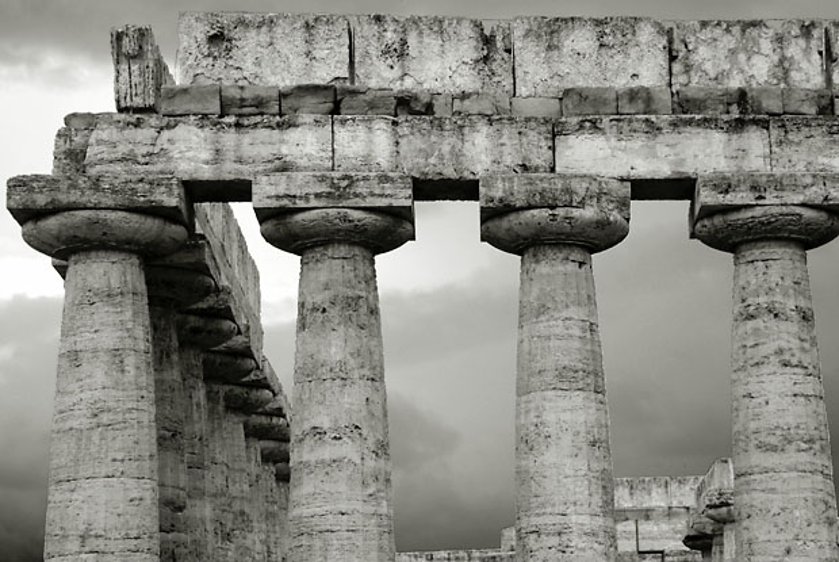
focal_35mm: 90
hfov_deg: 22.6
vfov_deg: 15.2
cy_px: 281
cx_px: 420
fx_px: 2100
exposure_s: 1/125
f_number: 4.8
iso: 100
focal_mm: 60
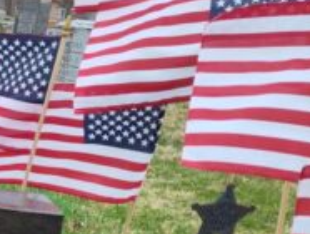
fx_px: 664
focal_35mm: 74
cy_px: 236
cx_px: -128
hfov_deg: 22.5
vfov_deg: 19.4
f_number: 1.8
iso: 100
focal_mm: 5.56
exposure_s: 1/268
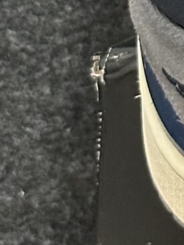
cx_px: 499
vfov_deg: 5.9
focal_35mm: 332
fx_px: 2350
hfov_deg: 4.4
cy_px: -193
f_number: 1.78
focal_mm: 6.86
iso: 500
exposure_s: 1/30
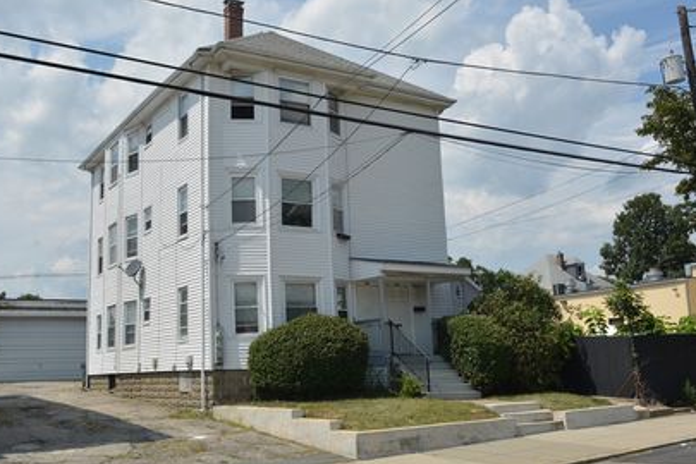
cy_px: 217
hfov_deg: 51.9
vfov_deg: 35.9
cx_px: 351
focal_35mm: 37
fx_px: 715
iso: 100
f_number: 8
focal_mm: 20
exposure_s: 1/400
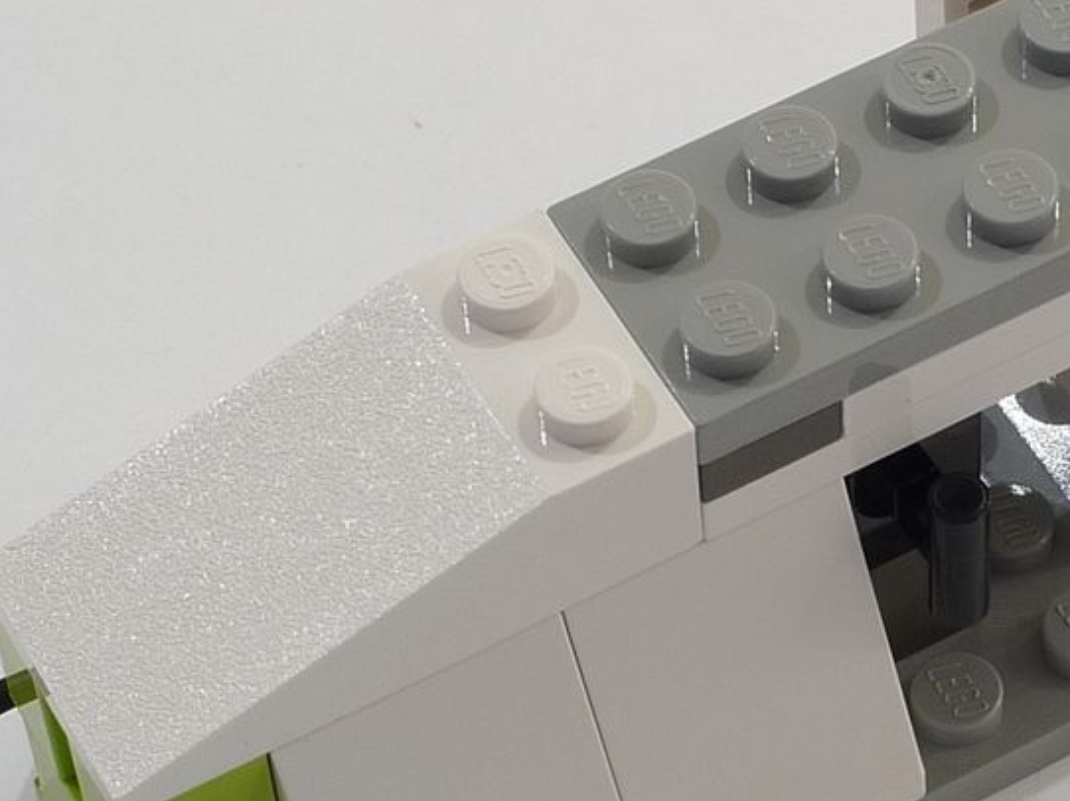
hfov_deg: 11.2
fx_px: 5407
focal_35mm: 175
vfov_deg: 8.5
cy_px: 292
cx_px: 1072
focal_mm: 11.1
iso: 80
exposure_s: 1
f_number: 4.5
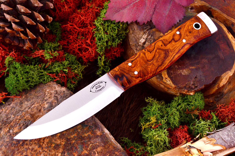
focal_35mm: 90
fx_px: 586
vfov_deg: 15.1
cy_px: 78
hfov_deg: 22.7
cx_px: 118
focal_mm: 60
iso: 1000
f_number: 13
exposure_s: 1/1.3
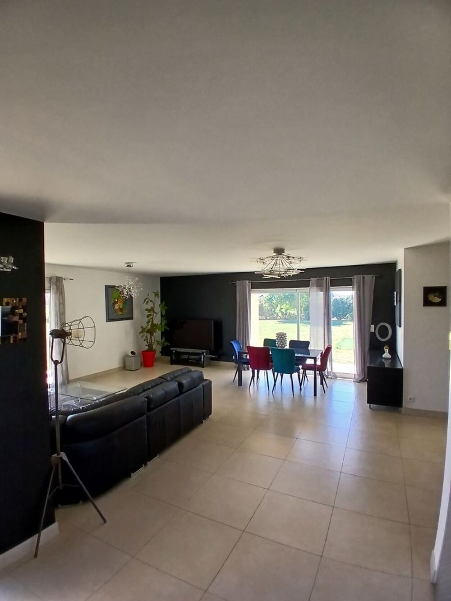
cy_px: 300
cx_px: 226
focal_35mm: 17
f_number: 2.2
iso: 80
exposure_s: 1/100
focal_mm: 1.4
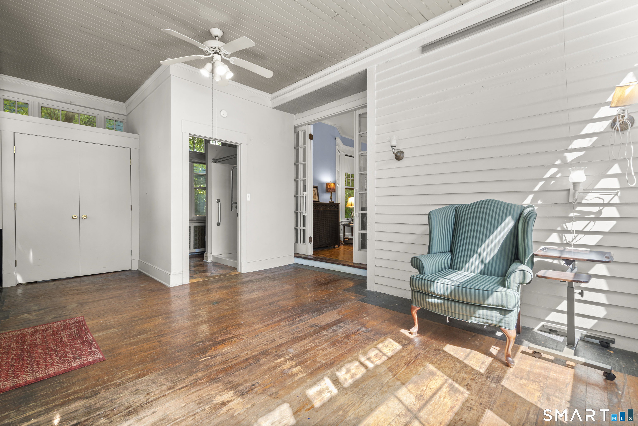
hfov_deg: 96.7
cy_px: 213
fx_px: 284
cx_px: 319
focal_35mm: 16
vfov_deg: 73.7
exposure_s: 1/2.5
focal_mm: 16
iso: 200
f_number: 9
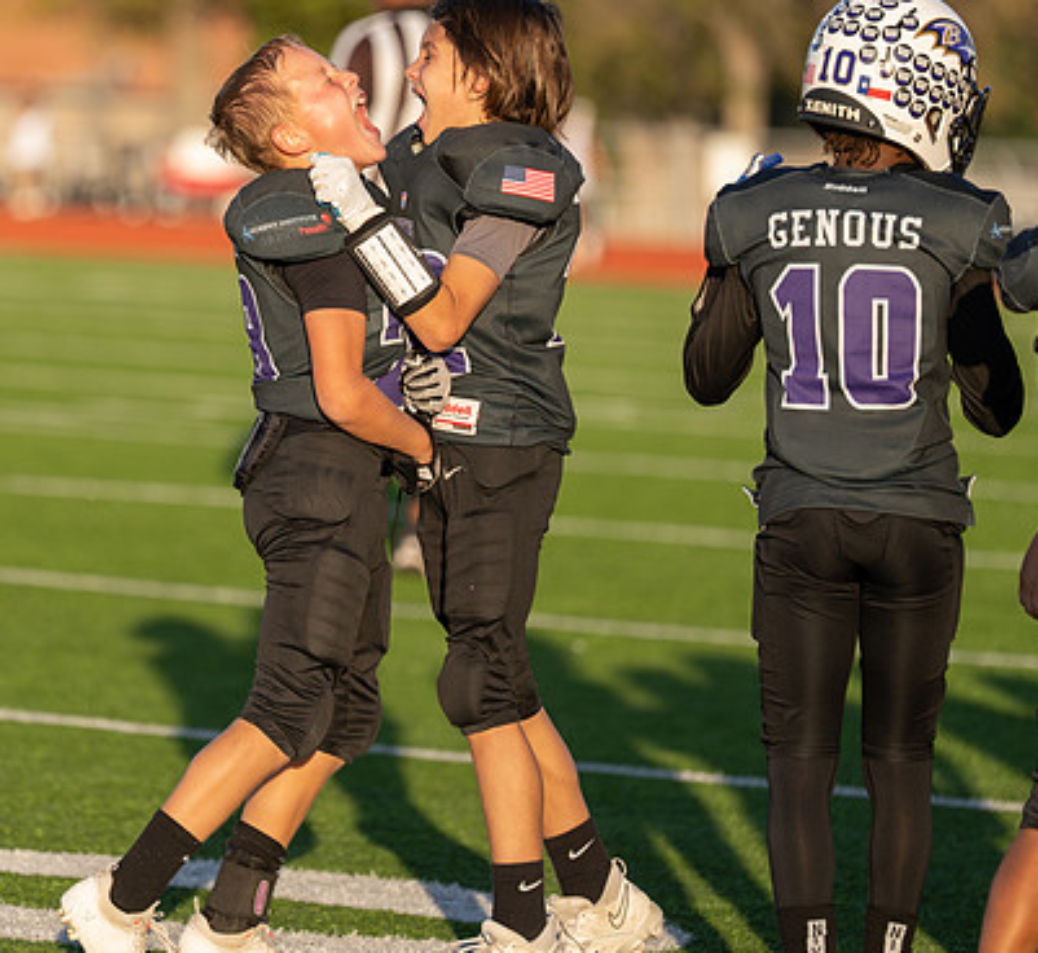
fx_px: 9019
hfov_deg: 6.6
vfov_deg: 6.0
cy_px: 427
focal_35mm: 277
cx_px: 161
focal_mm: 171
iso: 100
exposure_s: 1/800
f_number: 2.8
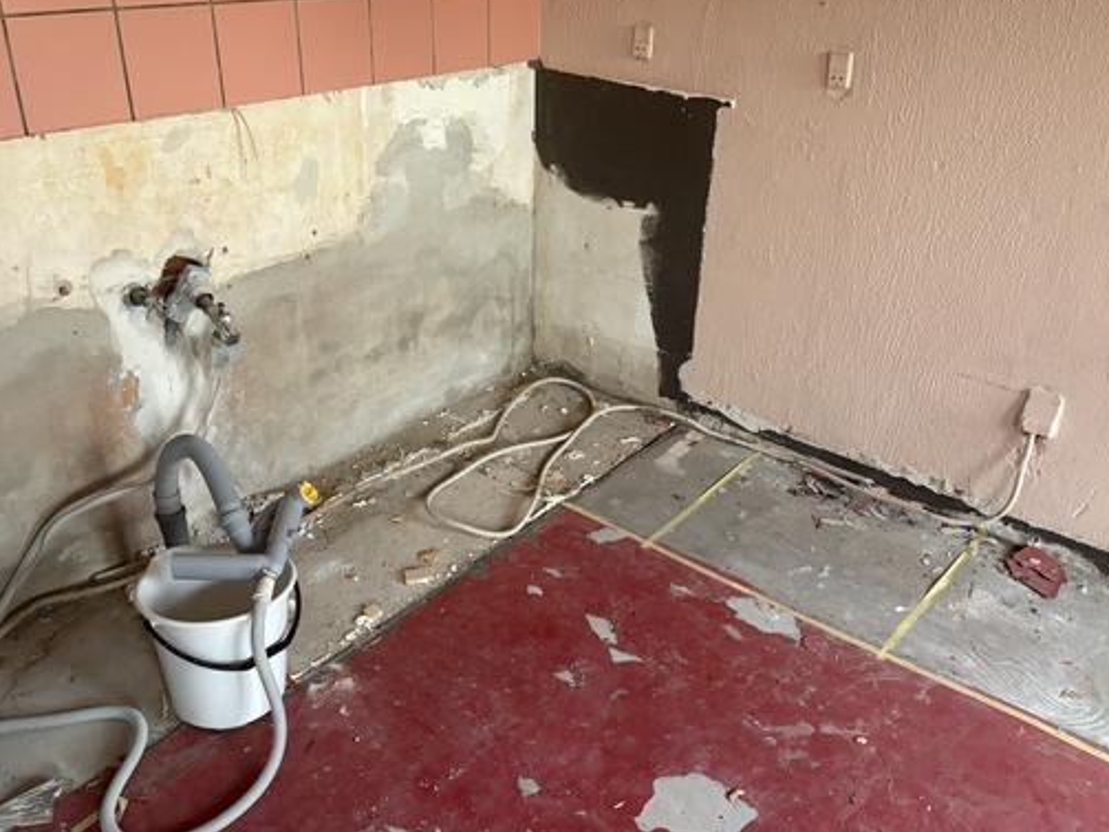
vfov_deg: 45.4
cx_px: 556
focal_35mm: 31
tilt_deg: -27.5
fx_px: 993
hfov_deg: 58.4
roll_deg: -3.1
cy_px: 410
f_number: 1.6
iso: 400
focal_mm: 5.96
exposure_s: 1/60
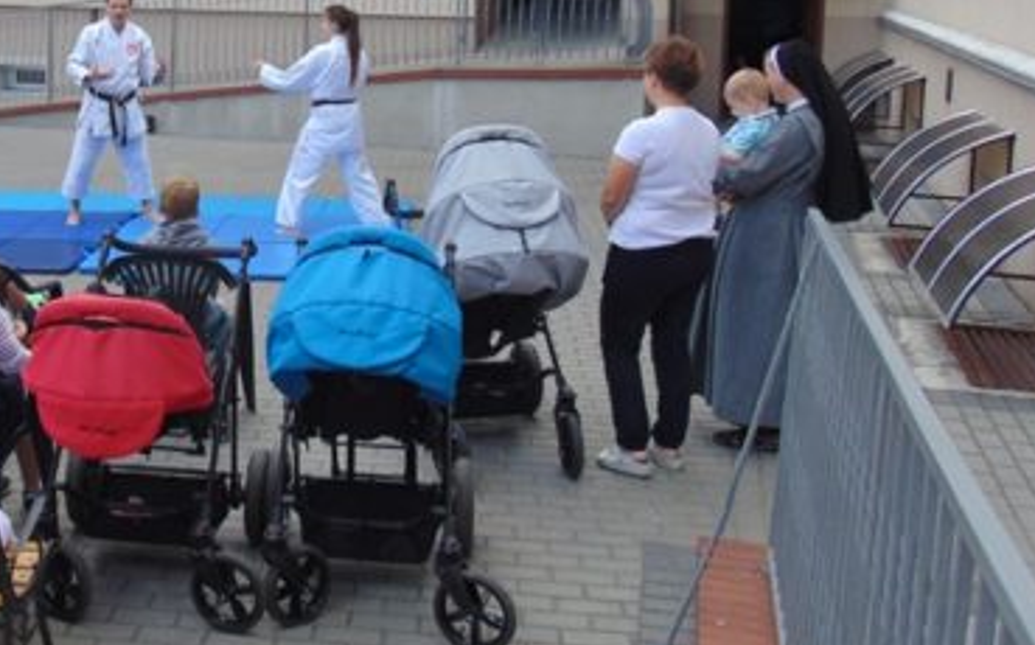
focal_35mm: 46
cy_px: 87
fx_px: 1297
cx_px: 196
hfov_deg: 41.5
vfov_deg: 27.1
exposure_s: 1/250
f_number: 3
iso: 80
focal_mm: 4.5
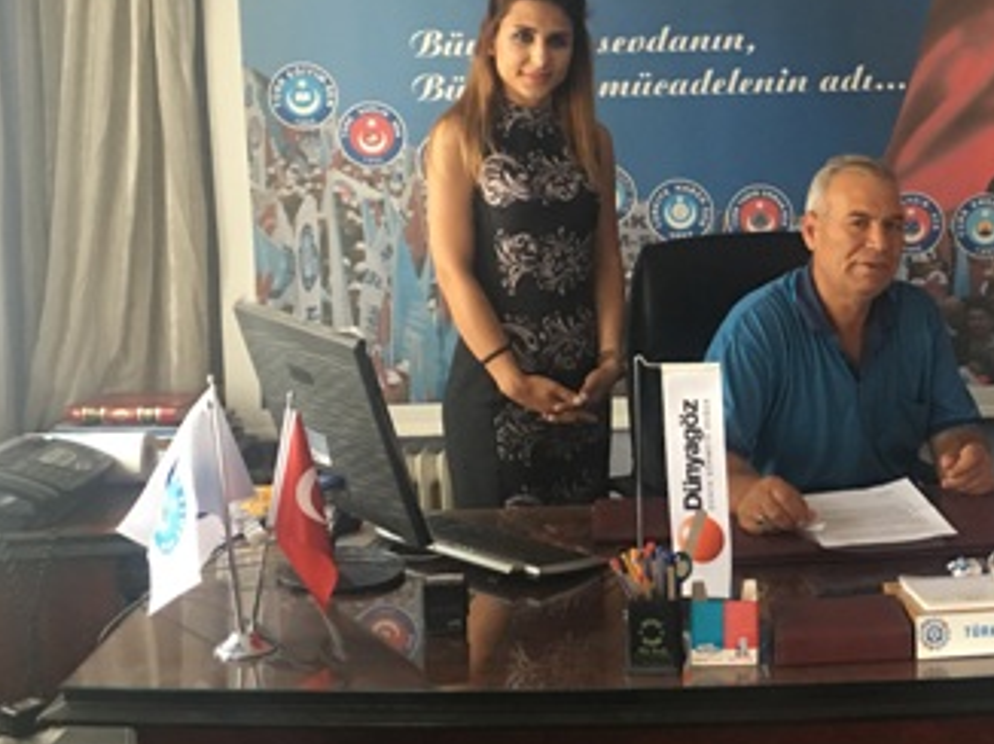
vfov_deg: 25.5
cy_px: 253
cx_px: 808
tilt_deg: -6.8
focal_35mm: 57
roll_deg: -0.2
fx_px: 1636
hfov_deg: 32.8
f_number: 2.2
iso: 80
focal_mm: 4.15
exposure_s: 1/17
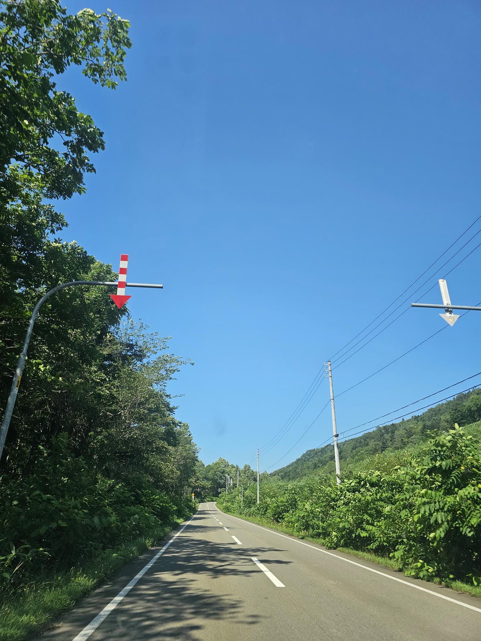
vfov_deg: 73.9
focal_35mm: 23
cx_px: 240
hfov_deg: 58.9
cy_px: 320
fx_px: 426
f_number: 1.7
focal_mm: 6.3
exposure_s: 1/571
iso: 12
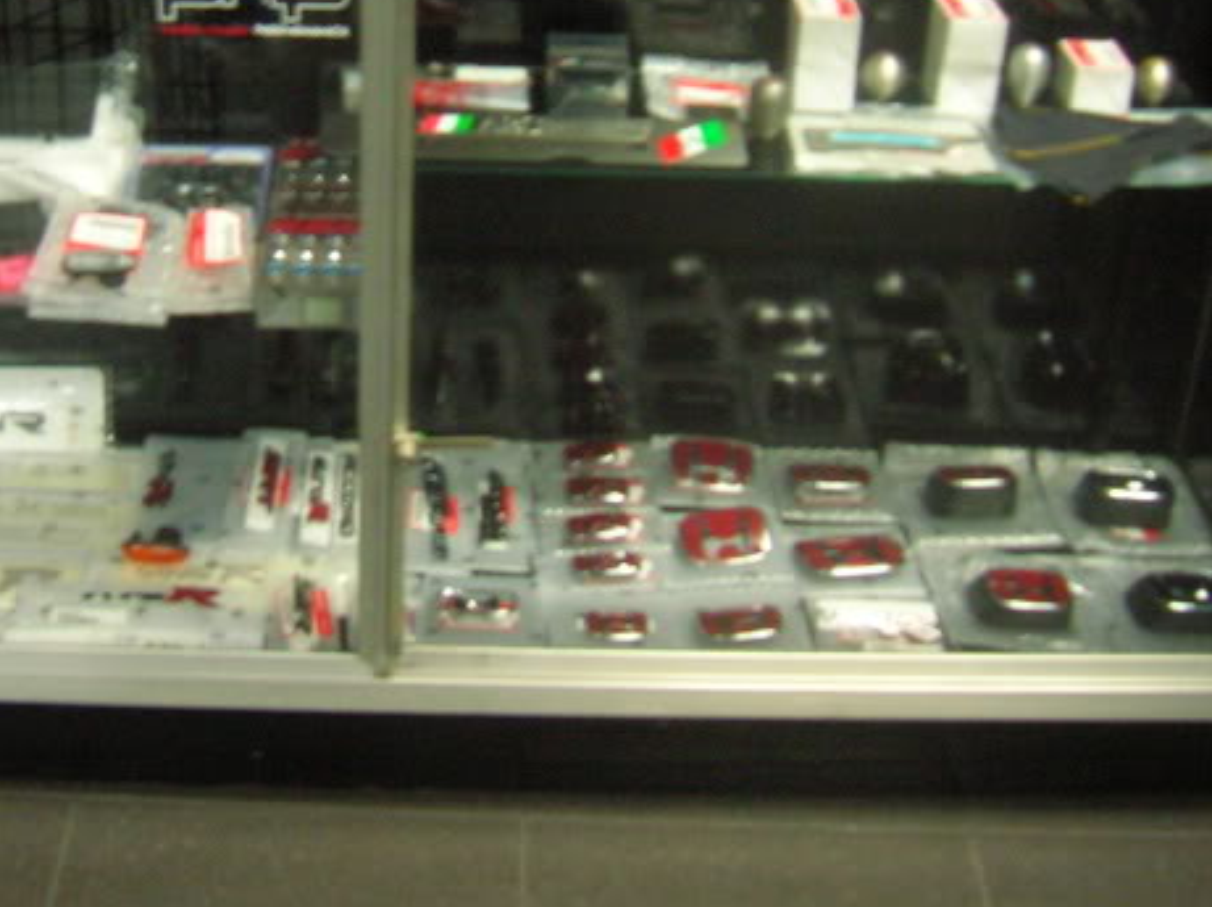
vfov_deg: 24.7
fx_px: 2064
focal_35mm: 59
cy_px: 348
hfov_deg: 32.4
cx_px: 373
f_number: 2.9
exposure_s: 1/3.3
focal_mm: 5.7
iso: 200
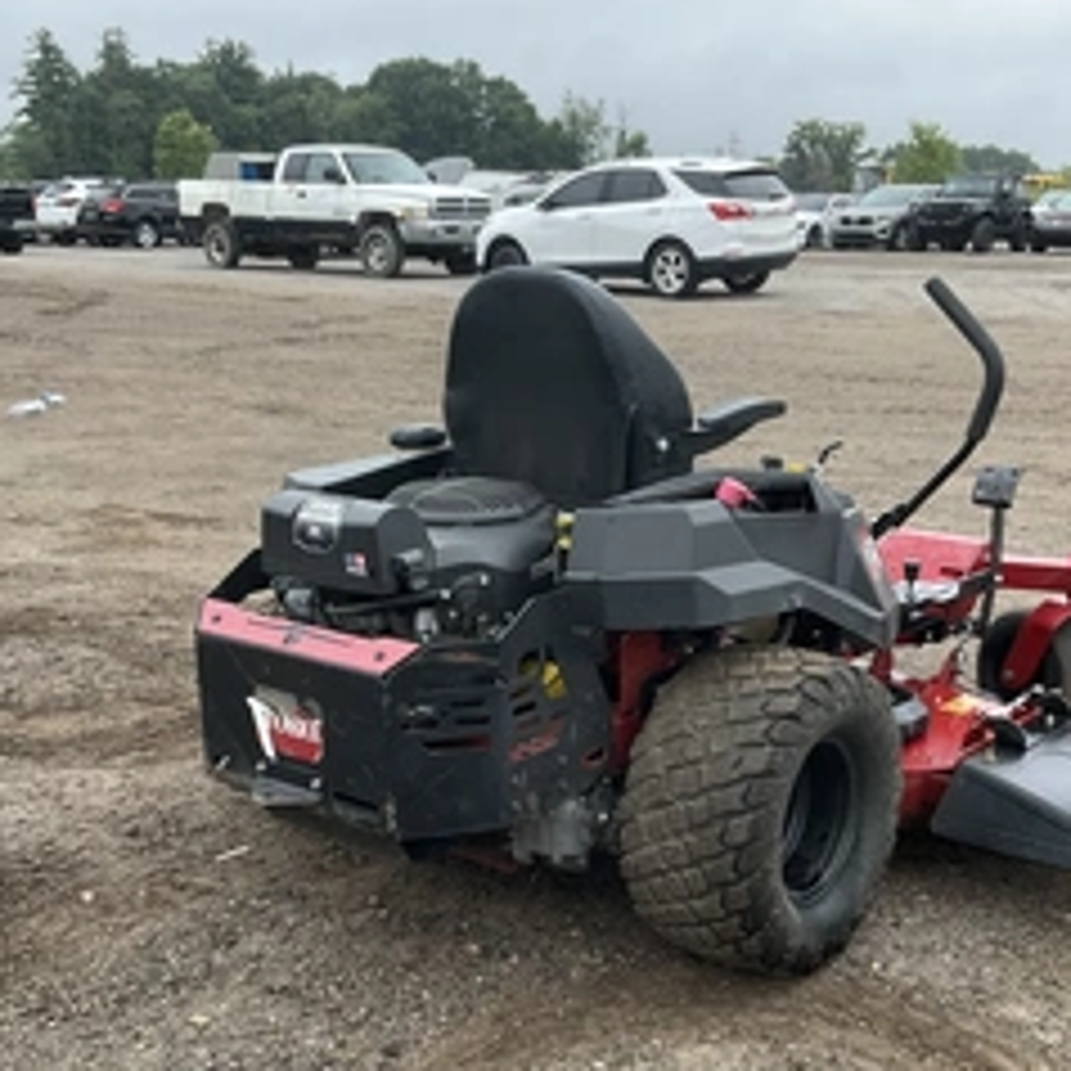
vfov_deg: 38.9
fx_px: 1505
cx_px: 500
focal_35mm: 43
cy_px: 662
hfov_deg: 39.2
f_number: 1.8
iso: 20
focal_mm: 3
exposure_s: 1/122
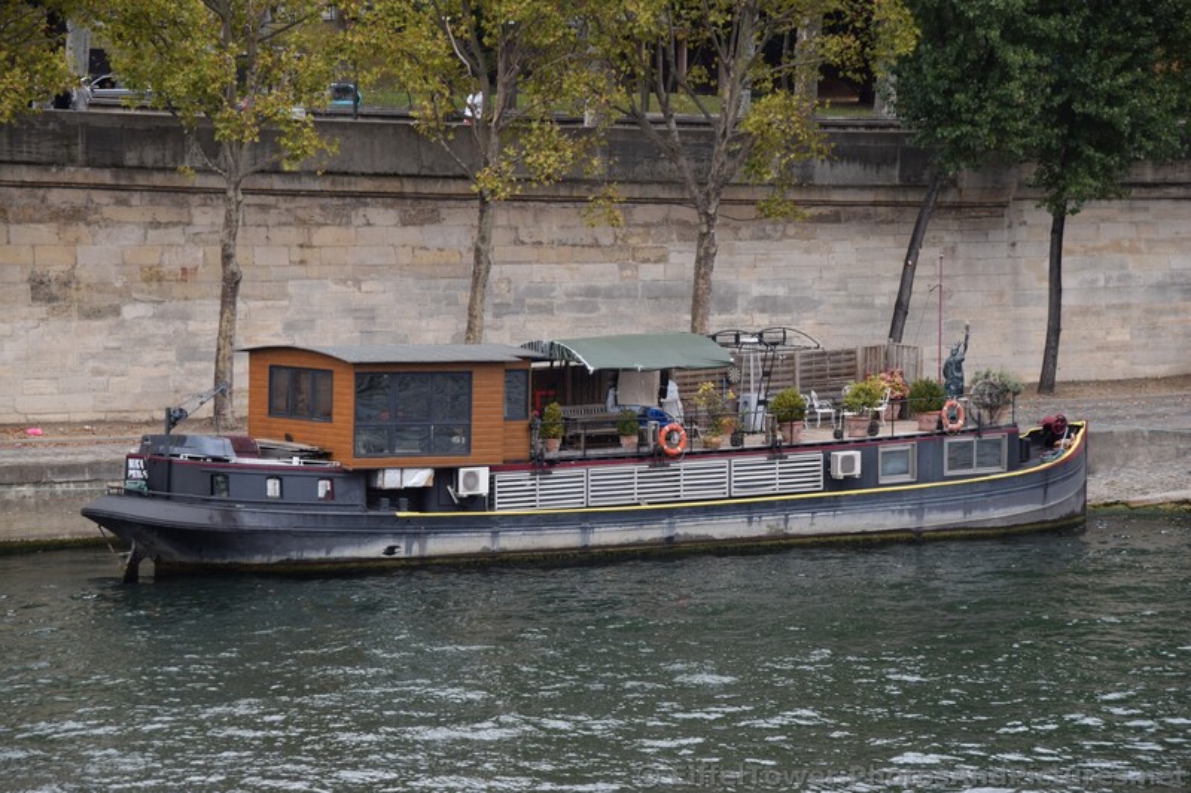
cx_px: 596
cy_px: 396
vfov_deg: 8.7
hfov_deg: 13.0
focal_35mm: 158
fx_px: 5209
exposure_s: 1/250
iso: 400
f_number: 8
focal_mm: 105
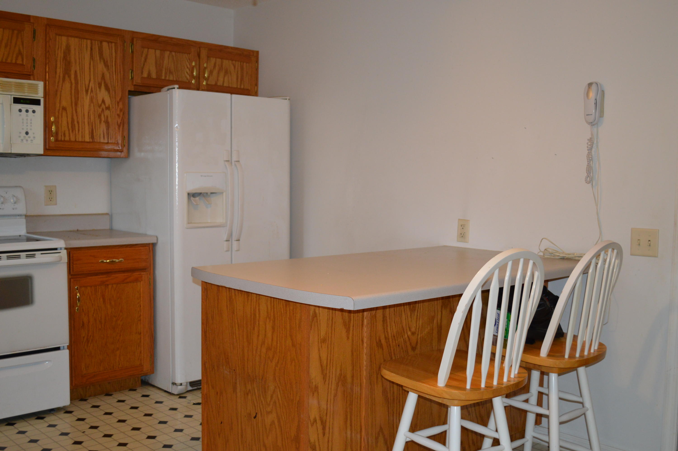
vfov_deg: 34.1
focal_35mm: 39
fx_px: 734
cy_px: 226
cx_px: 339
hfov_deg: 49.6
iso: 720
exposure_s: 1/60
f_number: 4.2
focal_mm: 26
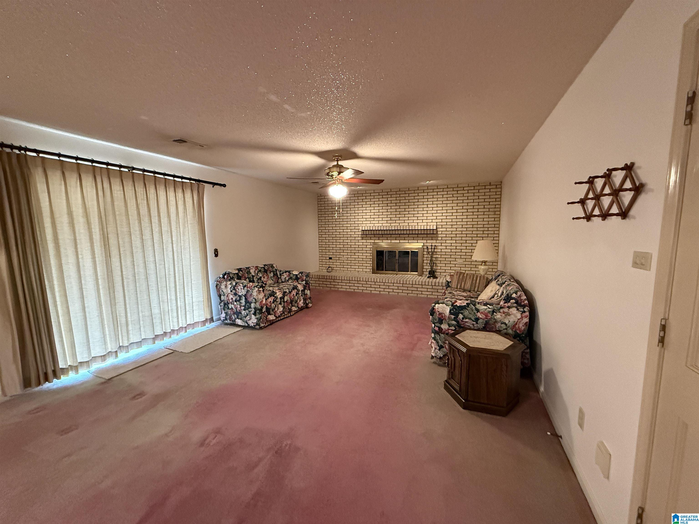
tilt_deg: -5.7
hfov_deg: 102.1
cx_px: 350
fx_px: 283
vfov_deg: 85.7
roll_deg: +0.2
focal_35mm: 14
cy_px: 262
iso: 800
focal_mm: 2.22
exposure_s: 1/60
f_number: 2.2
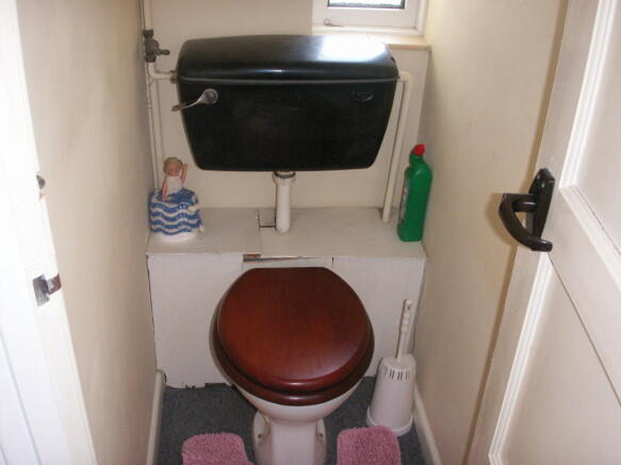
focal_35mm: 37
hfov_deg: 50.1
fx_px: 664
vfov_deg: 38.7
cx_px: 310
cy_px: 232
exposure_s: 1/40
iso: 160
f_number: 3.5
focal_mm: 7.7
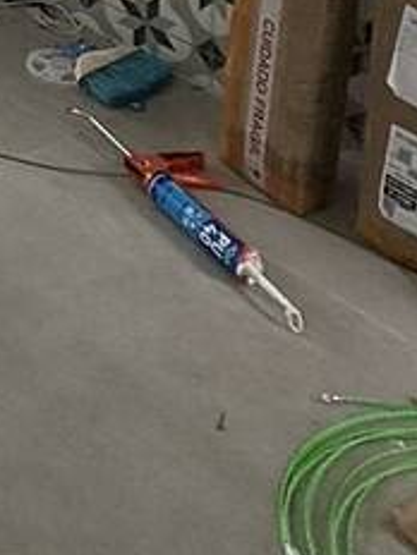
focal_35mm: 87
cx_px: -403
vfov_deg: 15.8
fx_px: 1397
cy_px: -653
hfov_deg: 14.3
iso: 64
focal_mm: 2.22
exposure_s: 1/198
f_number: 2.2
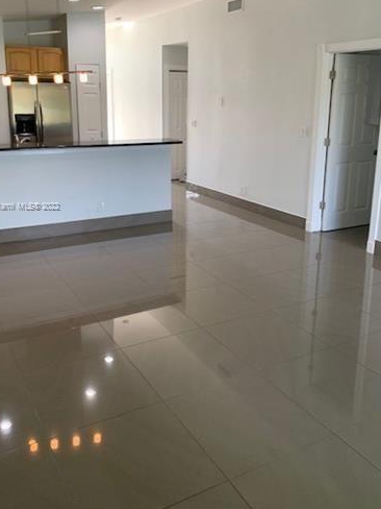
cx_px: 174
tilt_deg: -9.6
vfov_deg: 56.4
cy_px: 207
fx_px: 470
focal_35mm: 32
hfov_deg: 44.1
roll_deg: +0.7
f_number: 1.8
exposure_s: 1/60
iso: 80
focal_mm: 4.25
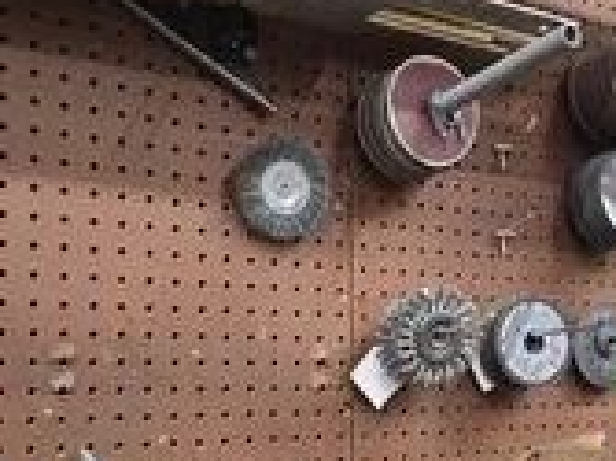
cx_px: 443
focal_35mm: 55
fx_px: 978
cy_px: 358
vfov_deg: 26.1
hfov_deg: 34.4
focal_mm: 5.4
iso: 500
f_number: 1.8
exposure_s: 1/120
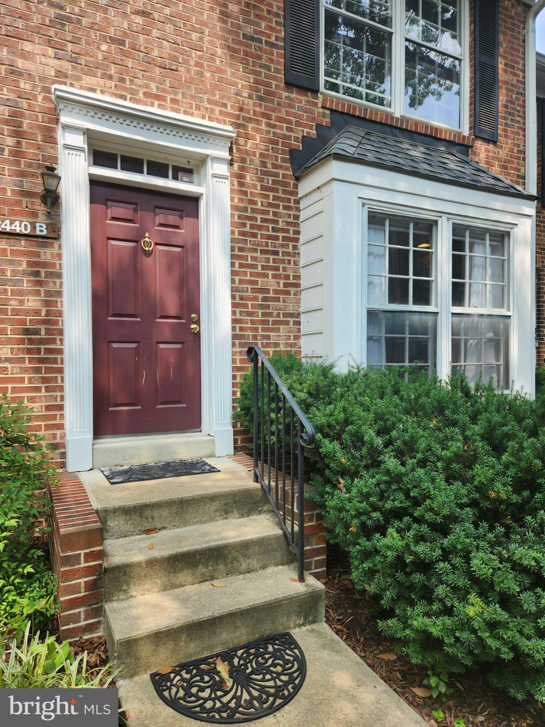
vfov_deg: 73.9
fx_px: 483
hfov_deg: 58.9
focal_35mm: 23
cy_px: 364
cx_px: 272
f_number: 1.8
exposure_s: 1/440
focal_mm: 5.4
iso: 20
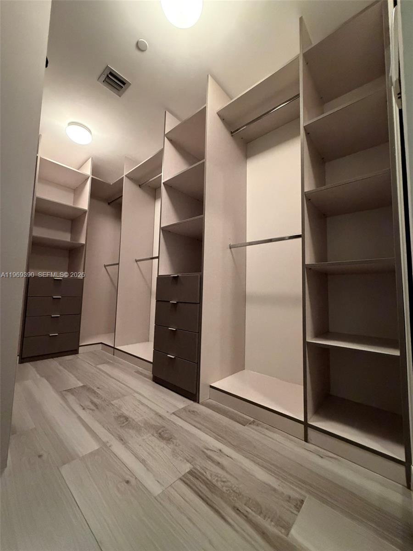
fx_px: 223
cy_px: 276
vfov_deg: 102.1
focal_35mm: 14
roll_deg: -2.0
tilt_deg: +5.5
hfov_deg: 85.7
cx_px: 206
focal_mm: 2.22
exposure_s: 1/60
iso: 640
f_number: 2.2
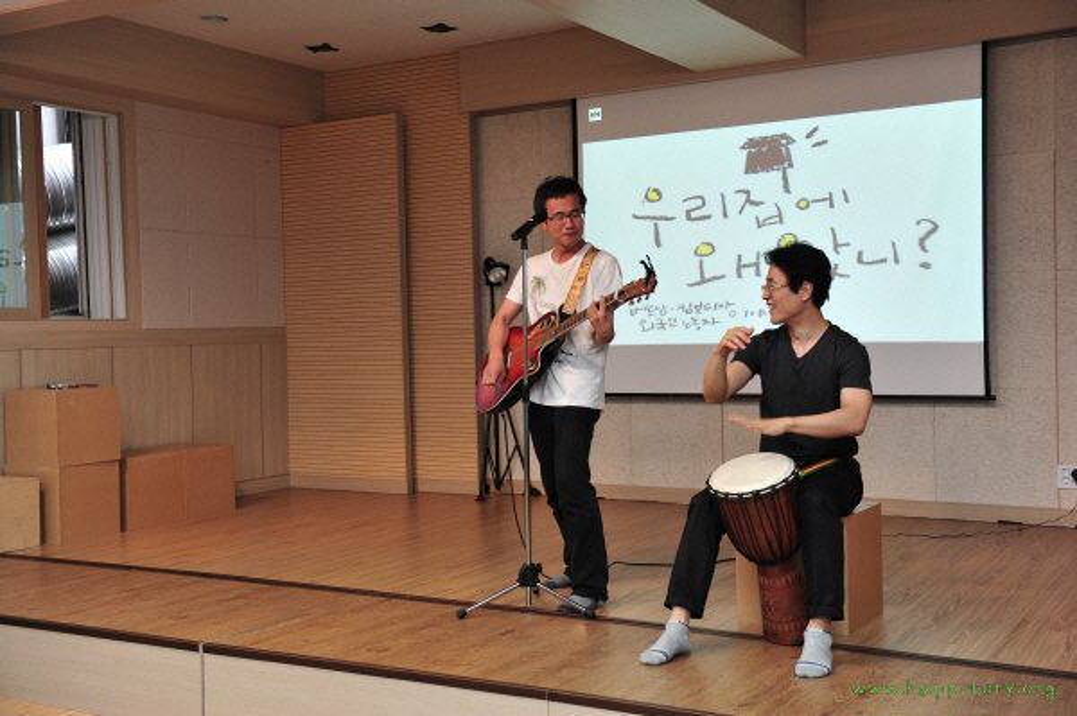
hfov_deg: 46.4
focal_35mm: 42
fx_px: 1255
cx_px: 538
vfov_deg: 31.8
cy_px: 358
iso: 400
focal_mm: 42
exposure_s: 1/80
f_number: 4.5
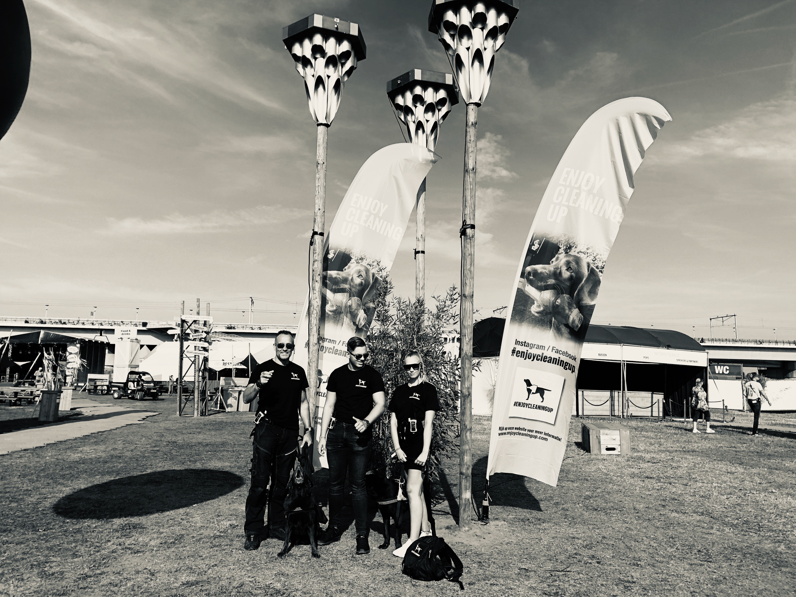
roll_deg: -0.5
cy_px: 298
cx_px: 398
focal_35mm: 28
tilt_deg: +8.4
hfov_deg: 63.4
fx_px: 644
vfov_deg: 49.7
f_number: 1.8
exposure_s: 1/3003
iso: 20
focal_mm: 4
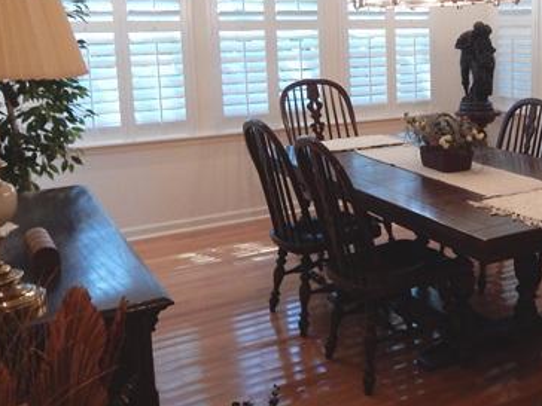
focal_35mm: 44
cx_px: 460
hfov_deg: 40.5
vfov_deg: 32.5
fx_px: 689
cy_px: 122
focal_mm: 4.5
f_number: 3.7
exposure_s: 1/30
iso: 280
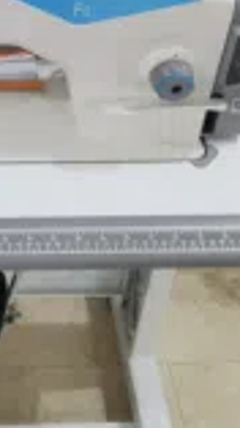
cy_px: 49
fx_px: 726
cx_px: -63
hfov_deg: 17.7
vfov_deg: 31.4
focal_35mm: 64
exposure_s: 1/50
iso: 500
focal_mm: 5.4
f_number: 1.8
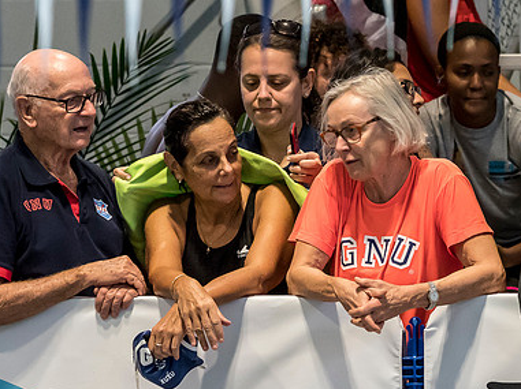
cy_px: 188
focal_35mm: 806
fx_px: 12120
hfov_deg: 2.5
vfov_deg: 1.8
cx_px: 277
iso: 3200
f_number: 5
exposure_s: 1/200
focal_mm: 200
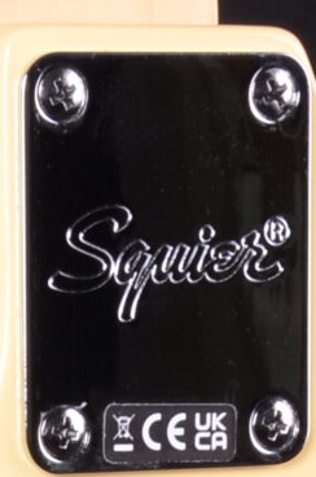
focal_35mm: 365
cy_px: 938
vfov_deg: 5.5
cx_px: 34
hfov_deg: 3.7
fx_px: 4830
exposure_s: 1/200
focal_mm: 35
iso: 200
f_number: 13
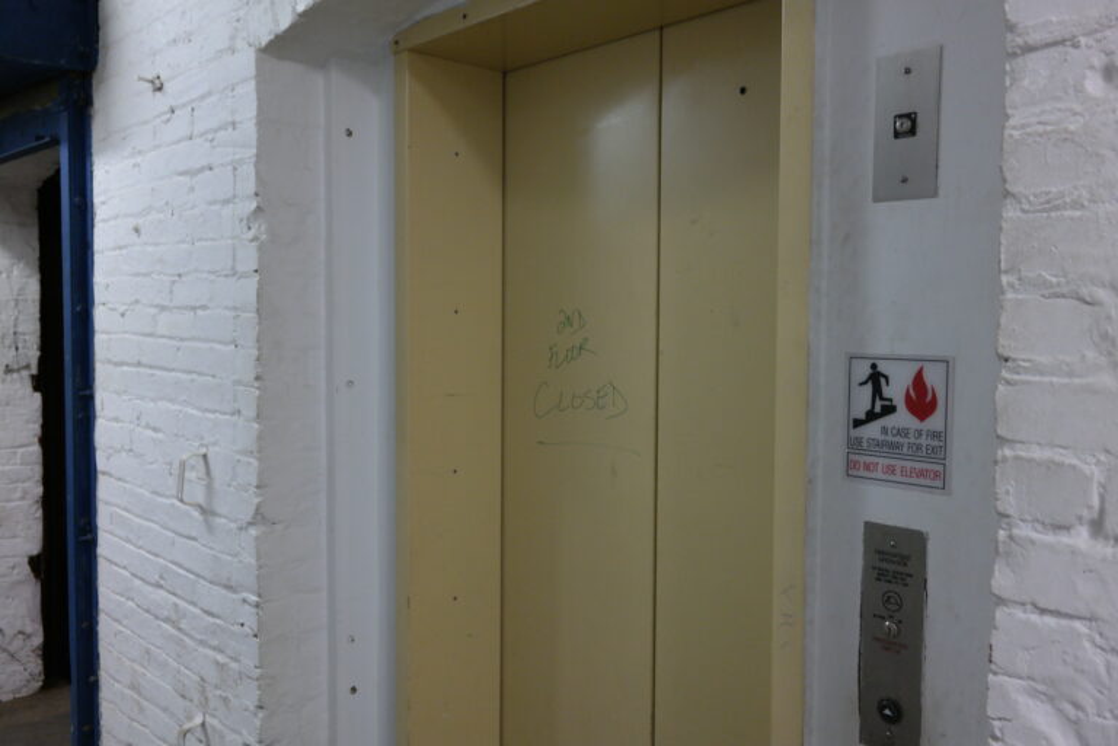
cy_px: 373
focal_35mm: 30
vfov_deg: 43.6
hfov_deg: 61.9
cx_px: 559
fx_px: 932
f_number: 3.5
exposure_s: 1/40
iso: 800
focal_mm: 20
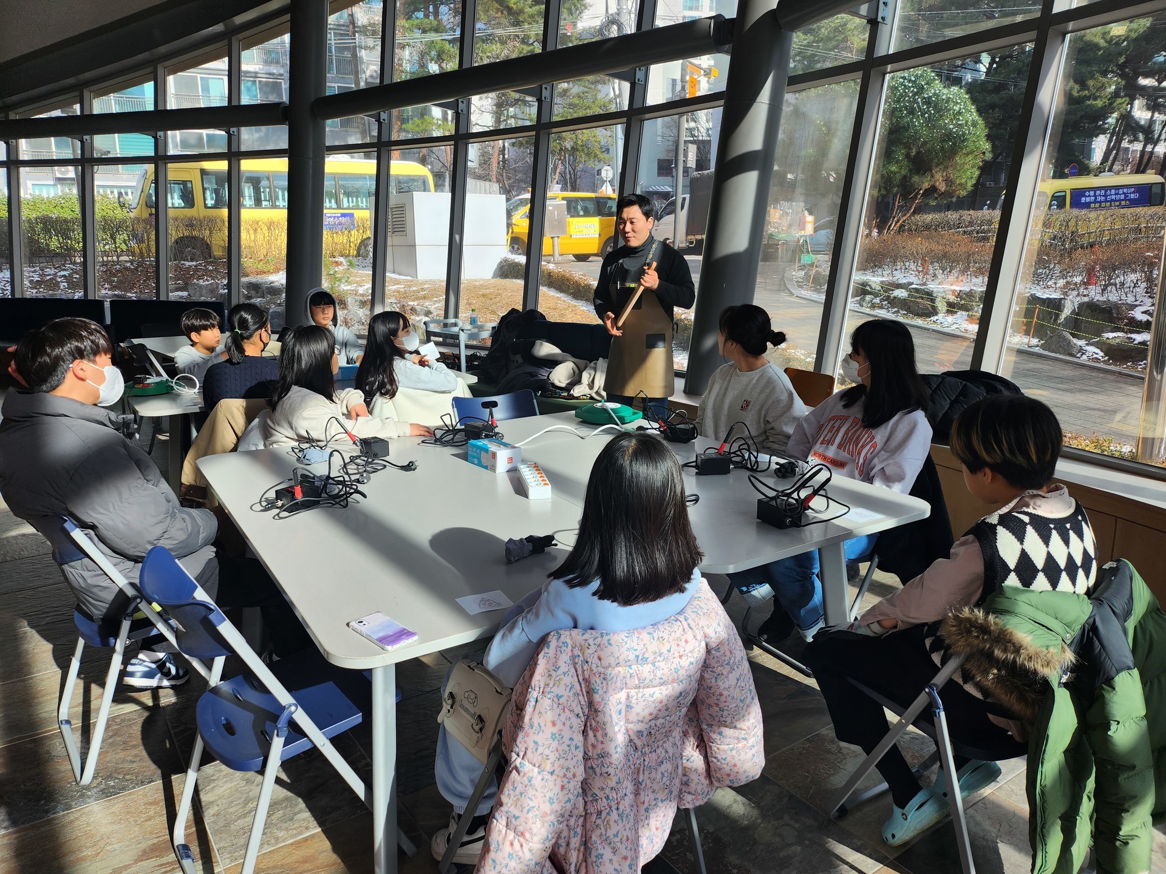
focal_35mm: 24
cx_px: 583
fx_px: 808
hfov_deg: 71.6
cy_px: 437
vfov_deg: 56.8
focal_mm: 5
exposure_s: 1/843
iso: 50
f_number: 1.8
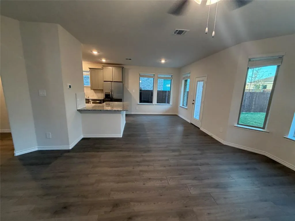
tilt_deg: -10.6
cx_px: 148
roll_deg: -0.7
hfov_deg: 102.1
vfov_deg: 85.7
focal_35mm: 14
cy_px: 110
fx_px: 119
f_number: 2.2
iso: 250
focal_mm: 2.22
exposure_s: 1/60
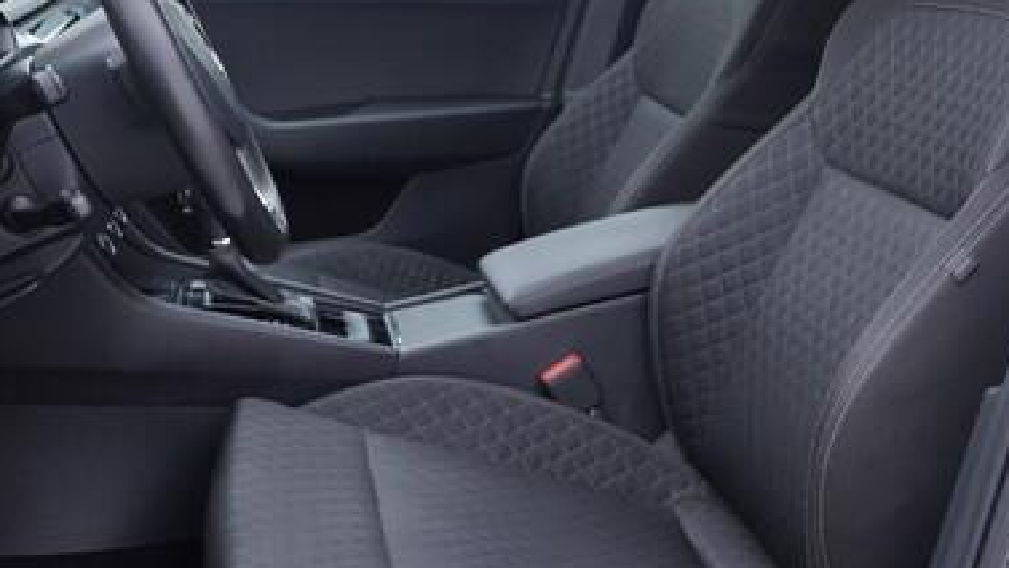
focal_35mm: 55
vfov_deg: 21.8
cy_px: 210
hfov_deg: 37.8
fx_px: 1471
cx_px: 559
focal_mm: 24
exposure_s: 1/40
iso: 160
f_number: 2.8
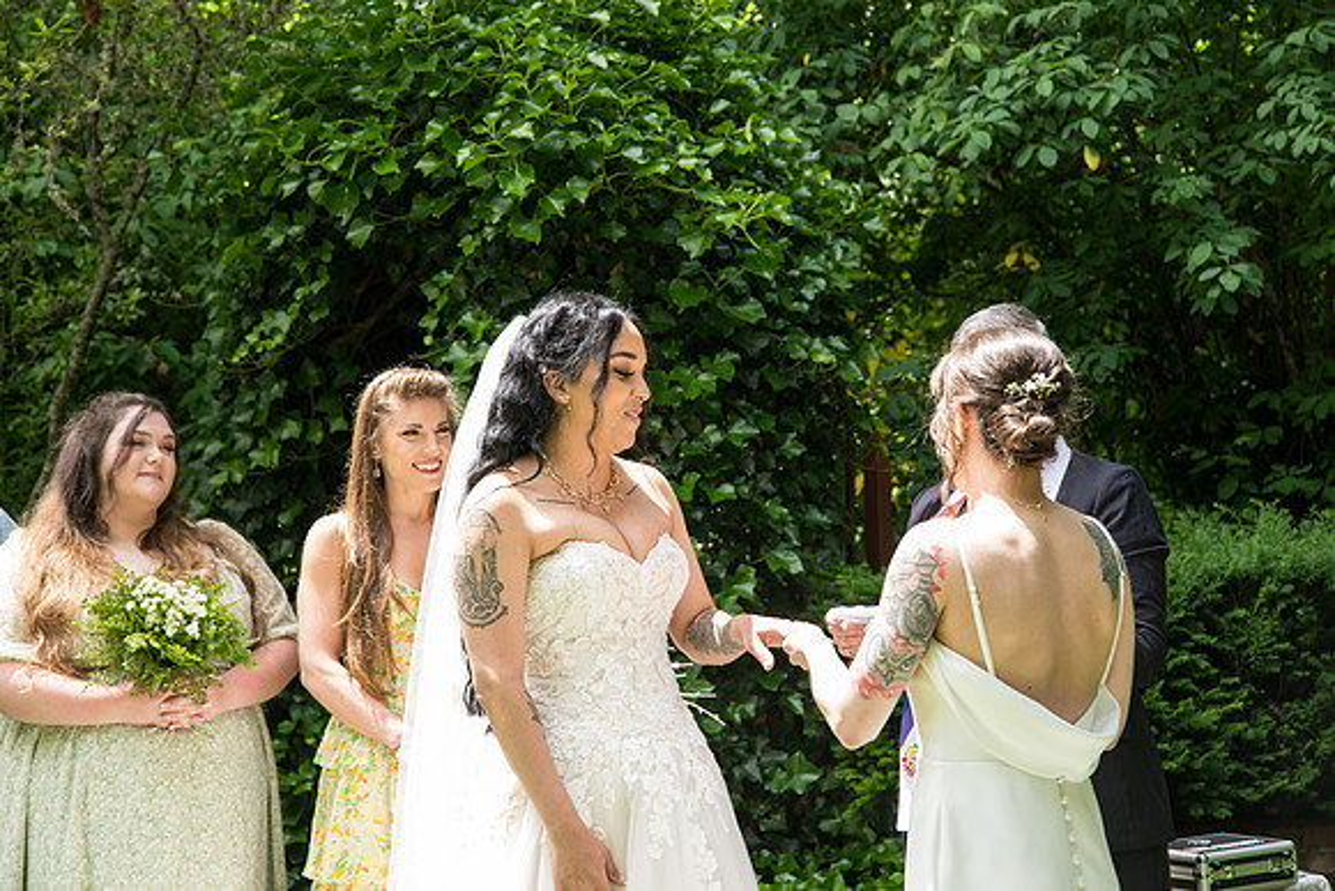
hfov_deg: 28.8
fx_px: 2596
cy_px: 446
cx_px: 668
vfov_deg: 19.5
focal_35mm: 70
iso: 500
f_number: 5
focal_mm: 70
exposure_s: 1/400
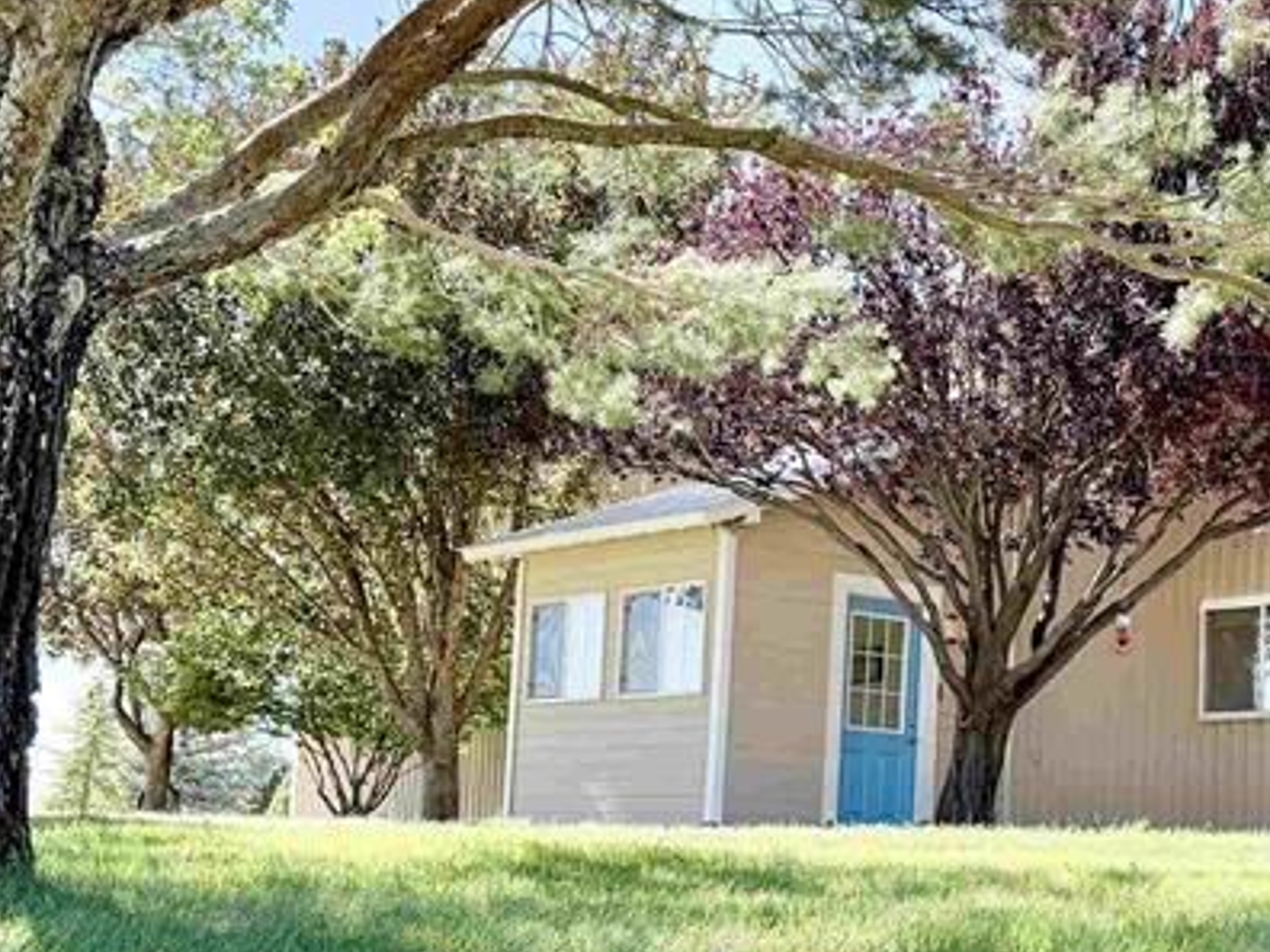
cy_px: 580
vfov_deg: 23.6
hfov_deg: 30.4
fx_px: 2275
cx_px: 1017
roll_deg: -1.3
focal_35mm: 62
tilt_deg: +6.8
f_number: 1.78
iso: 100
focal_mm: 6.76
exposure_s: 1/1653
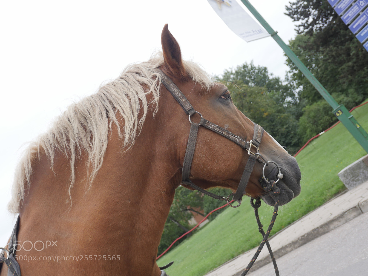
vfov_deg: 34.3
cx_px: 184
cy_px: 138
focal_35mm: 42
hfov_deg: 44.8
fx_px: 446
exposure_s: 1/250
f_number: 4.7
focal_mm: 21
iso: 200
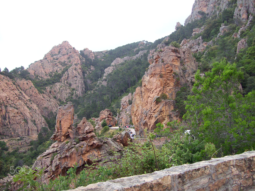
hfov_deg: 51.4
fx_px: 265
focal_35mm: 36
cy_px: 96
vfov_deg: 39.6
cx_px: 128
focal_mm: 6
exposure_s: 1/505
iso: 80
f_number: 2.7
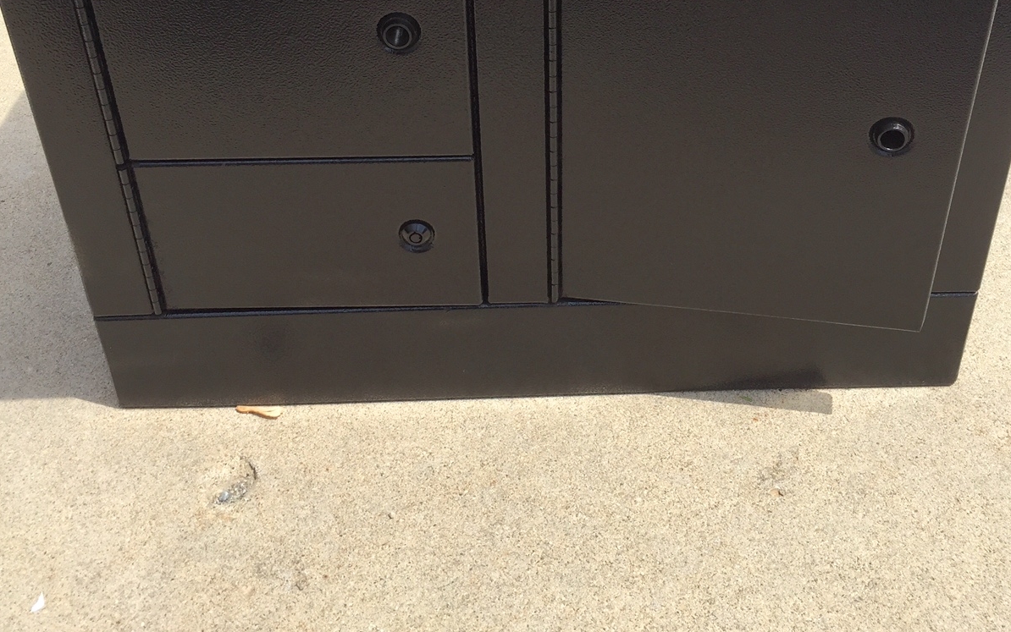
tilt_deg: -32.4
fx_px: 1158
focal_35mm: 42
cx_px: 517
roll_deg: +3.4
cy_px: 131
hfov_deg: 47.2
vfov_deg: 29.9
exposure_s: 1/1199
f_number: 2.2
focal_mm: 4.15
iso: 32
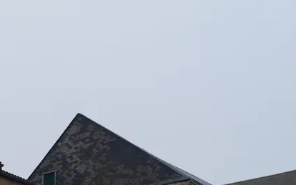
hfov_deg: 23.7
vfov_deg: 15.2
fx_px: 686
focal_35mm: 85
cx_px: 29
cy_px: 165
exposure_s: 1/80
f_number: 4.5
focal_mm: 18
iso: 100
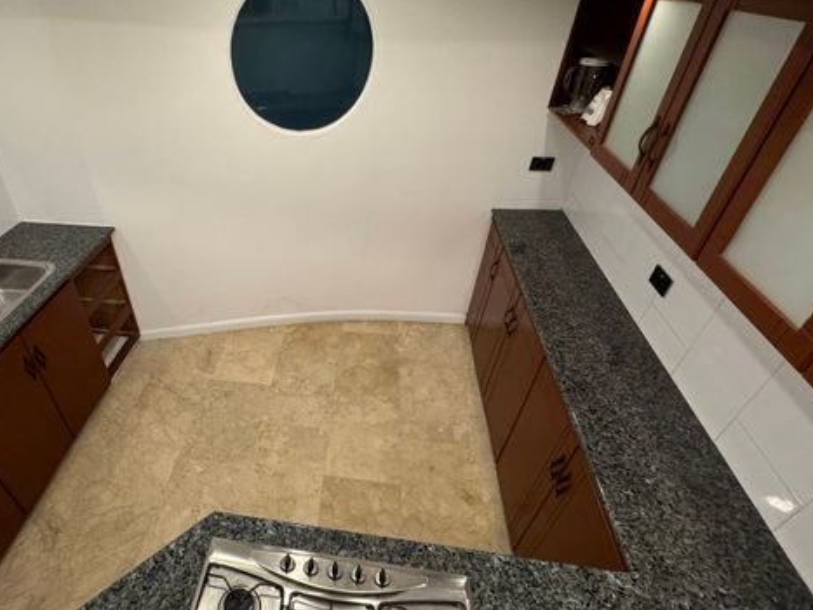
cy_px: 326
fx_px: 470
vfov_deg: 65.9
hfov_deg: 79.8
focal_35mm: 20
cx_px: 292
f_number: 2.2
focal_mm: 2.22
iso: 320
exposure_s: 1/60
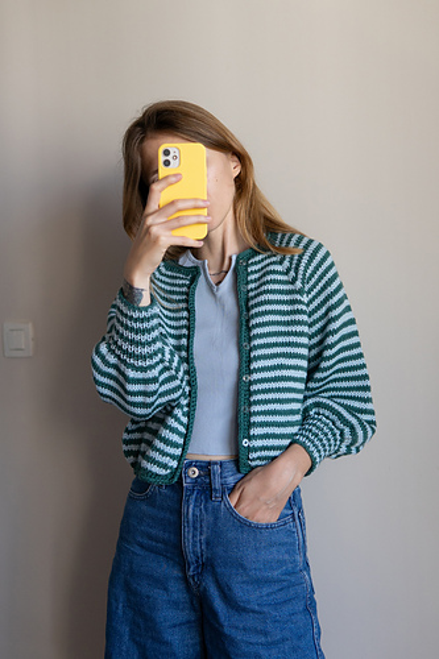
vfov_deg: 43.6
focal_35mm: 45
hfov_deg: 29.8
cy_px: 330
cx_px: 220
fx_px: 824
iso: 320
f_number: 2.5
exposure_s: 1/160
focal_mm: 30
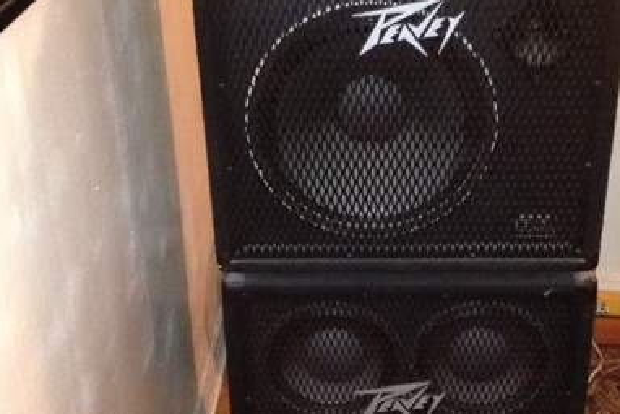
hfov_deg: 32.8
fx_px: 1051
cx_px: 362
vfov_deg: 22.3
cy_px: 218
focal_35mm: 61
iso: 500
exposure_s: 1/16
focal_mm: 4.28
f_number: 2.4
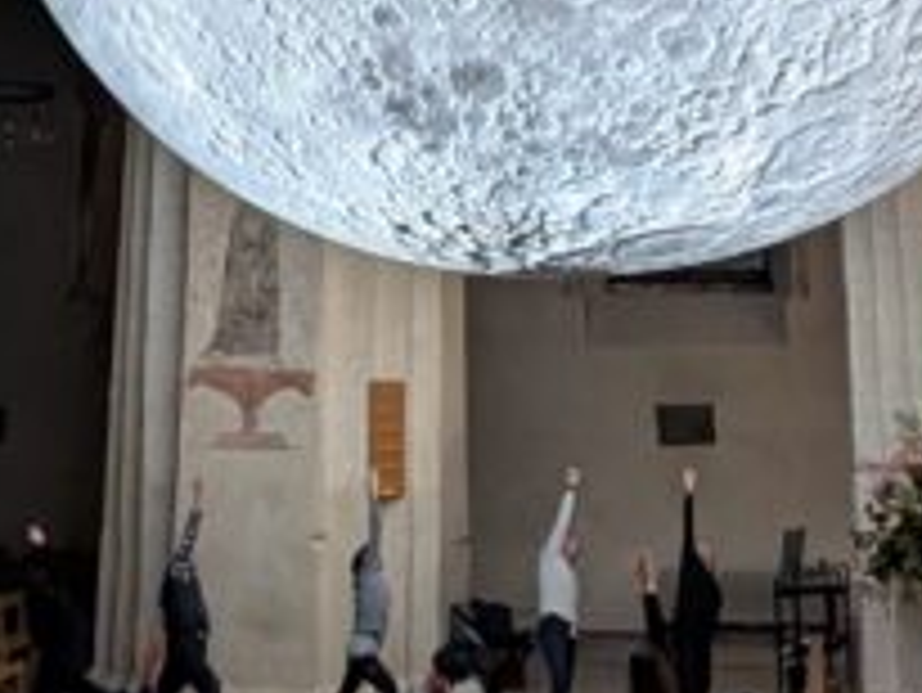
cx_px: 486
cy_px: -70
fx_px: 1599
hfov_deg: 32.2
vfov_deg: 23.0
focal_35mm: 60
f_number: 1.95
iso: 656
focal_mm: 2.23
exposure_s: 1/25
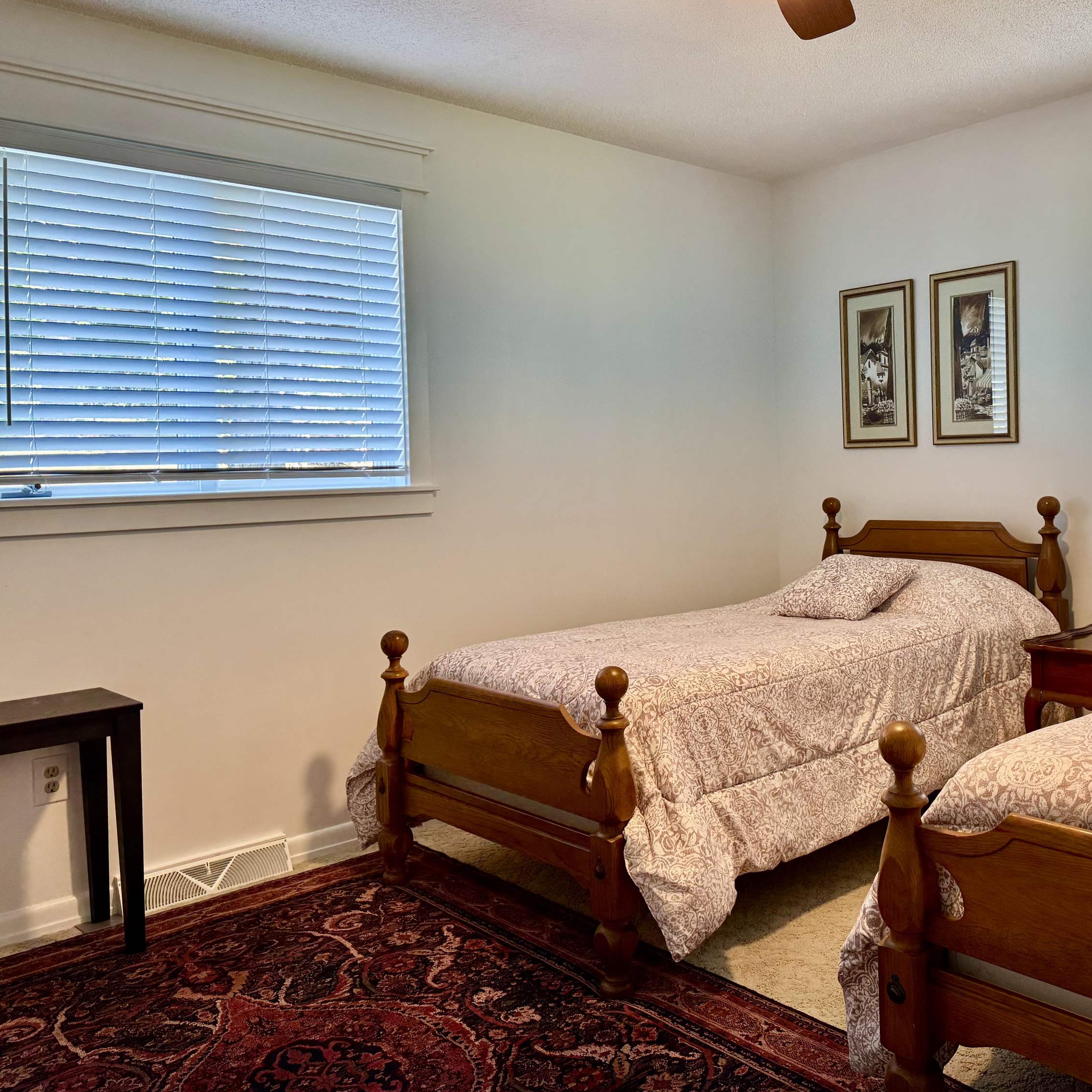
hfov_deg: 54.4
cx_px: 737
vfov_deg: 55.6
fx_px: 1035
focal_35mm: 29
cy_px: 541
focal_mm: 6.76
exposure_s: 1/120
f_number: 1.78
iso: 200
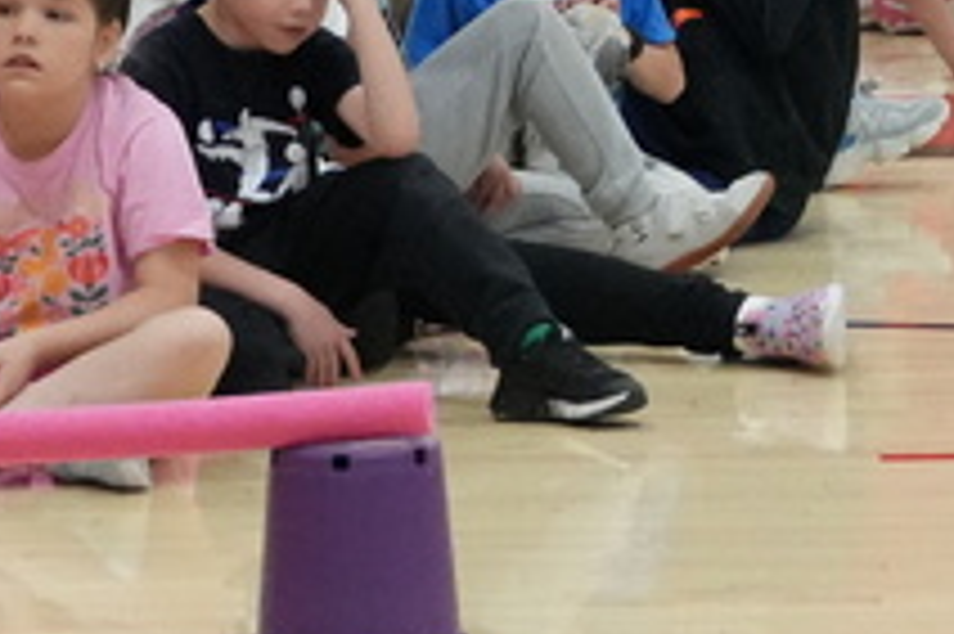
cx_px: 1440
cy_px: -290
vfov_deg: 3.3
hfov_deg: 5.0
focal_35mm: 413
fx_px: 10947
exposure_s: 1/400
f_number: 5.6
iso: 5000
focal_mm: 57
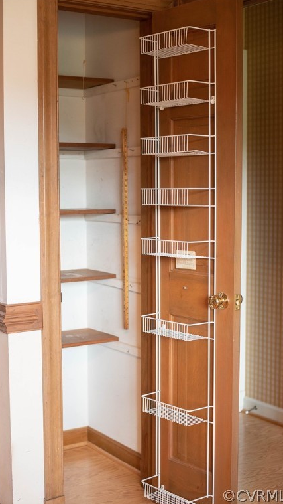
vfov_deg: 39.2
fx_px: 707
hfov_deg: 22.6
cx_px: 129
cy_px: 252
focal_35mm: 53
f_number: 2.8
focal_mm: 50
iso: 1250
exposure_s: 1/80
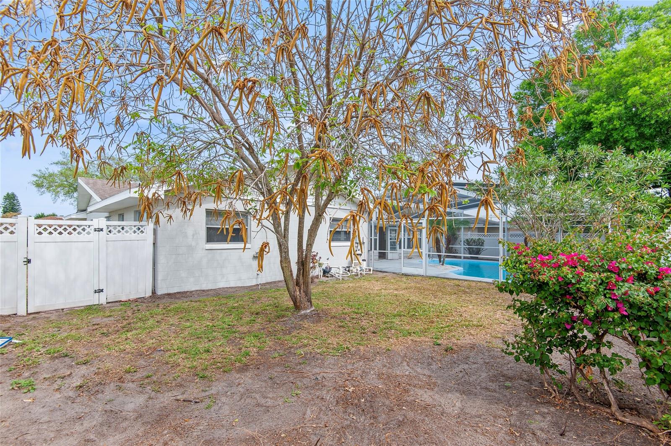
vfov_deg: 73.6
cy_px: 223
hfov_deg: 96.8
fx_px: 298
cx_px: 336
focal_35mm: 16
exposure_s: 1/60
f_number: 9
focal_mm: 16
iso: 100
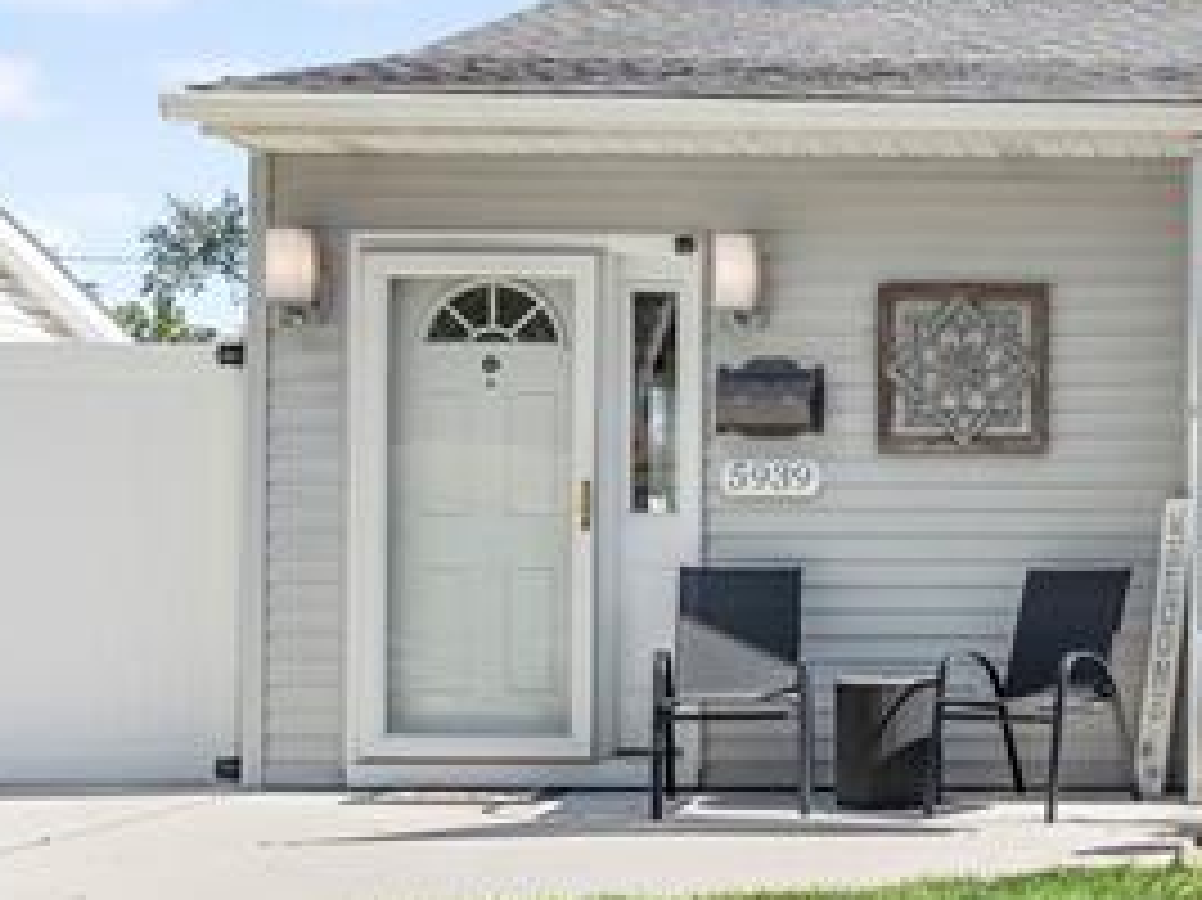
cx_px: 1382
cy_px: 648
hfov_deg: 28.9
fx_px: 2061
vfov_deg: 24.4
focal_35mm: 59
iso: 500
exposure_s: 1/1000
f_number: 8
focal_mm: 16.1
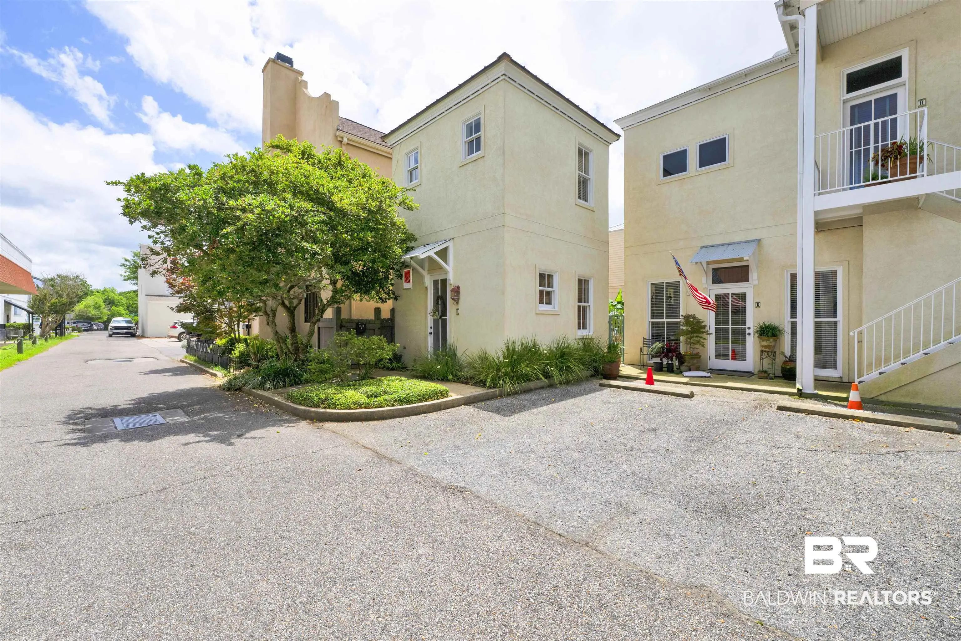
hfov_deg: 104.3
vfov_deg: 81.2
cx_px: 480
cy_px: 320
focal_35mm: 14
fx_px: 374
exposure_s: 1/800
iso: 400
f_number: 11
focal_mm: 14
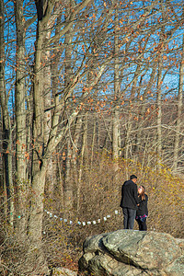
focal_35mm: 180
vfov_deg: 11.4
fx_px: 1380
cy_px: 168
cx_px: 125
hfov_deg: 7.6
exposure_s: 1/400
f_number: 4
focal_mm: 120
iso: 100
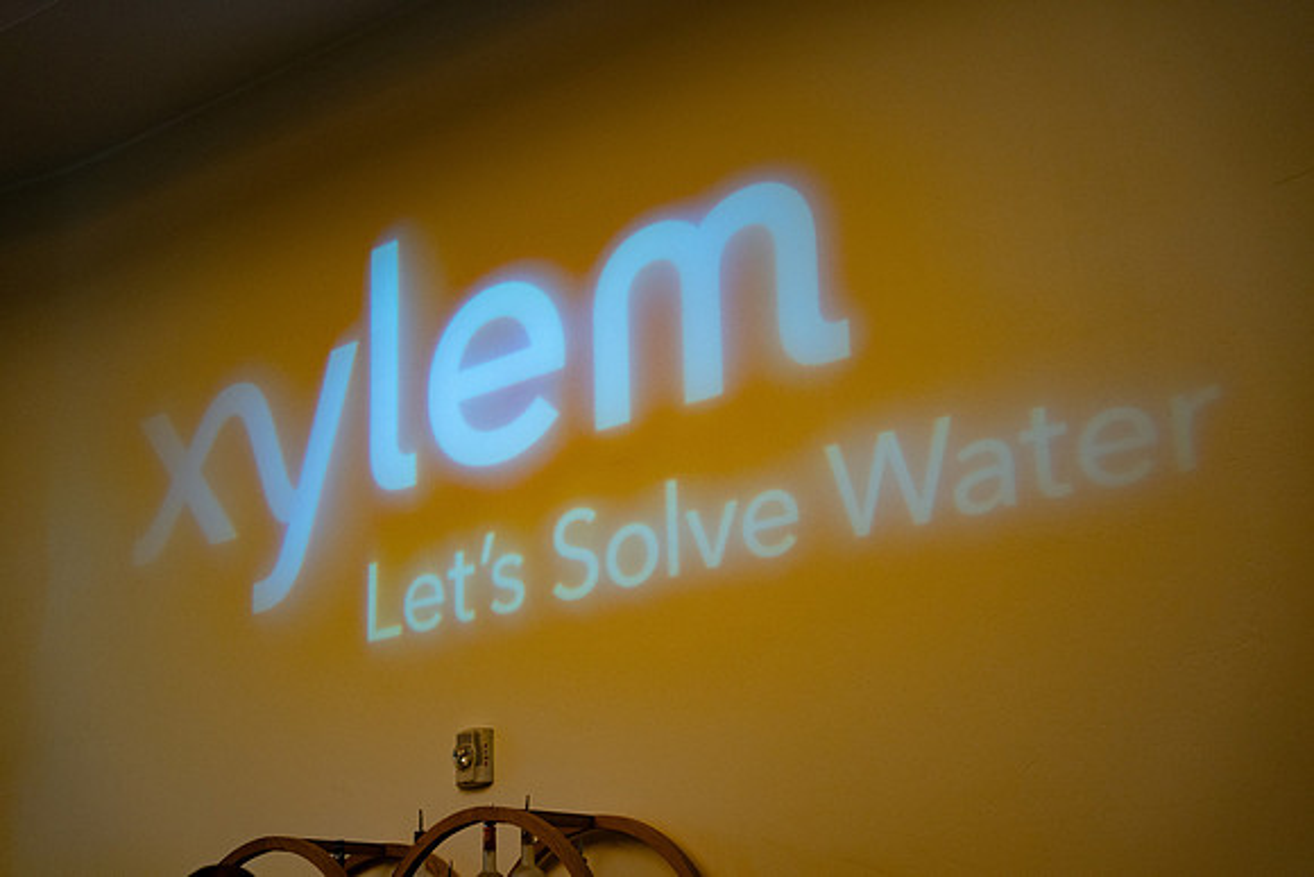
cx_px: 657
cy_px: 438
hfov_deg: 37.2
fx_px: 1949
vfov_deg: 25.3
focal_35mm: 53
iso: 1600
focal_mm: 53.4
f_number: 2.8
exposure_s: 1/125
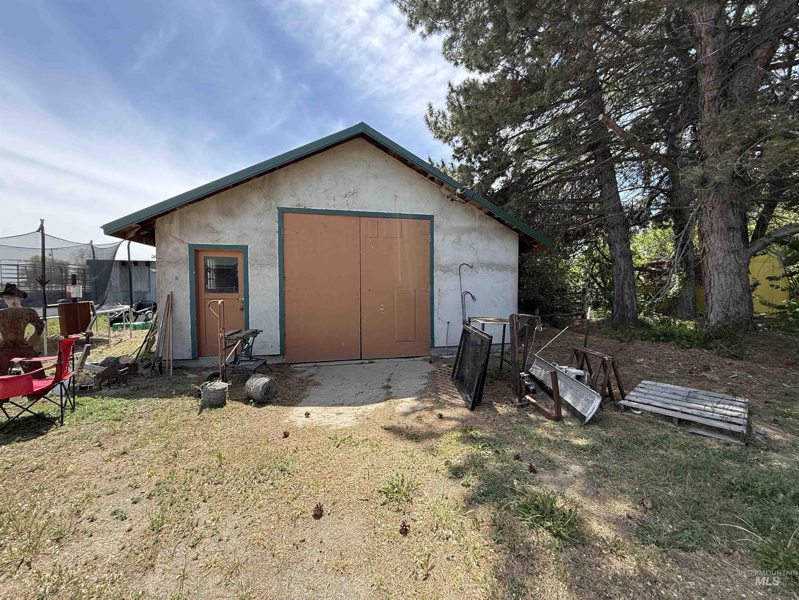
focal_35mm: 14
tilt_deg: -2.0
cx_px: 400
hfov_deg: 102.1
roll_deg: +2.7
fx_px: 323
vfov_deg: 85.7
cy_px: 300
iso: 50
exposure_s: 1/486
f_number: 2.2
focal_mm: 2.22
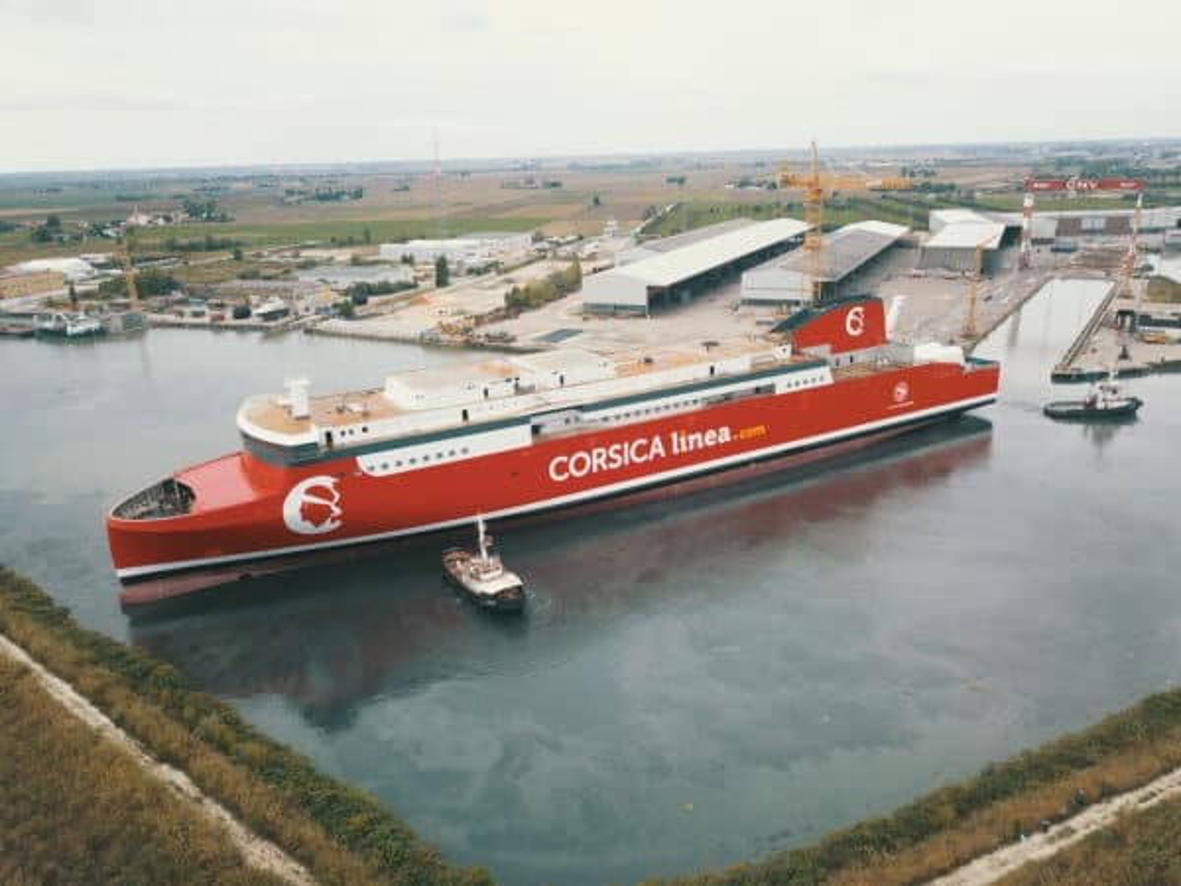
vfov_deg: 53.1
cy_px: 443
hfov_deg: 67.3
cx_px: 590
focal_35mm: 26
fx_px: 887
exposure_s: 1/355
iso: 100
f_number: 2.2
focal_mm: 4.73
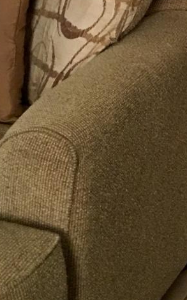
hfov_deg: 9.7
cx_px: 286
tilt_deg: -3.5
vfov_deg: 13.9
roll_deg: +1.6
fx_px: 1069
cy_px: -270
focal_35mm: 131
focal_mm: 4.15
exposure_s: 1/15
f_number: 2.2
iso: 64
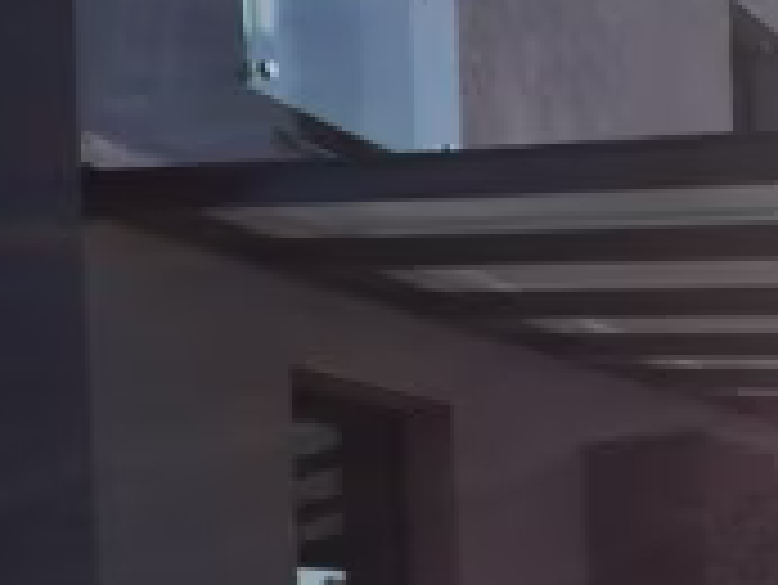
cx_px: 702
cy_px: 688
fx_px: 1867
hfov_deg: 22.9
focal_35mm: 83
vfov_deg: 17.1
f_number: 2.2
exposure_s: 1/2160
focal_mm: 4.12
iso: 40
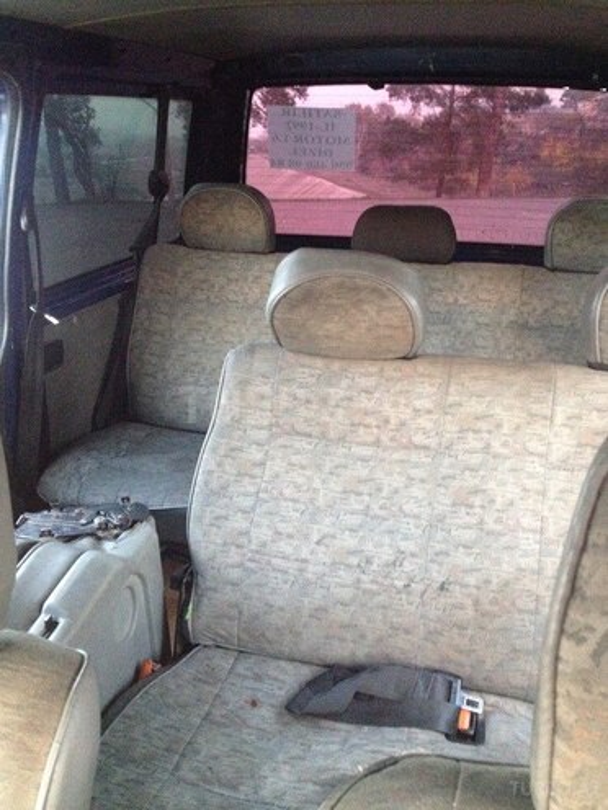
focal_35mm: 35
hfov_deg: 40.7
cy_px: 405
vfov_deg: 52.6
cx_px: 304
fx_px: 820
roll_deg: -0.3
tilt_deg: -17.1
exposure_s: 1/15
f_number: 2.4
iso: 500
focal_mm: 4.28
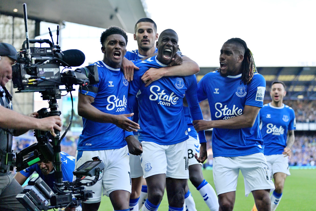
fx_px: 614
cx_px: 158
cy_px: 106
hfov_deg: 28.8
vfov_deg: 19.5
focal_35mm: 70
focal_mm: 70
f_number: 2.8
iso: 125
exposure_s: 1/1600
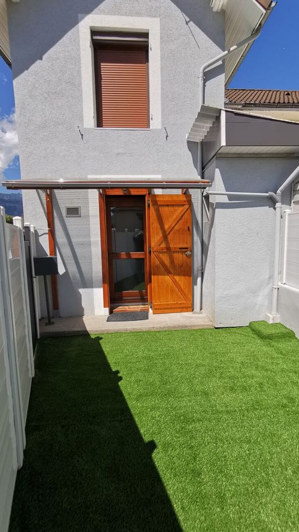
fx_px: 254
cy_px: 265
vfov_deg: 92.7
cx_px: 165
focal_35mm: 18
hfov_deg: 60.9
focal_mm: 2.35
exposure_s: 1/1460
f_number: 2.2
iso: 50
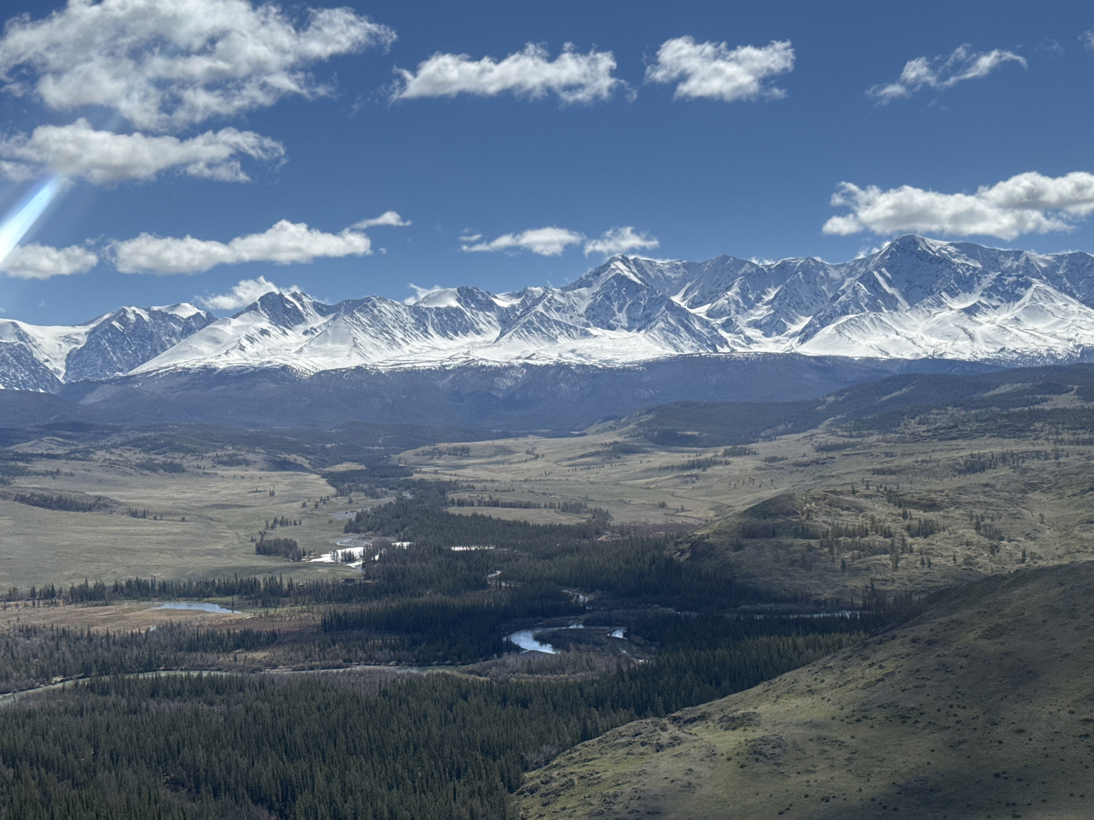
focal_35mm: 48
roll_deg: +1.5
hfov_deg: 39.7
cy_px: 410
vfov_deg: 30.3
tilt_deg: +0.8
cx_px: 547
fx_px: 1517
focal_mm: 6.76
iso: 80
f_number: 1.78
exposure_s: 1/15385
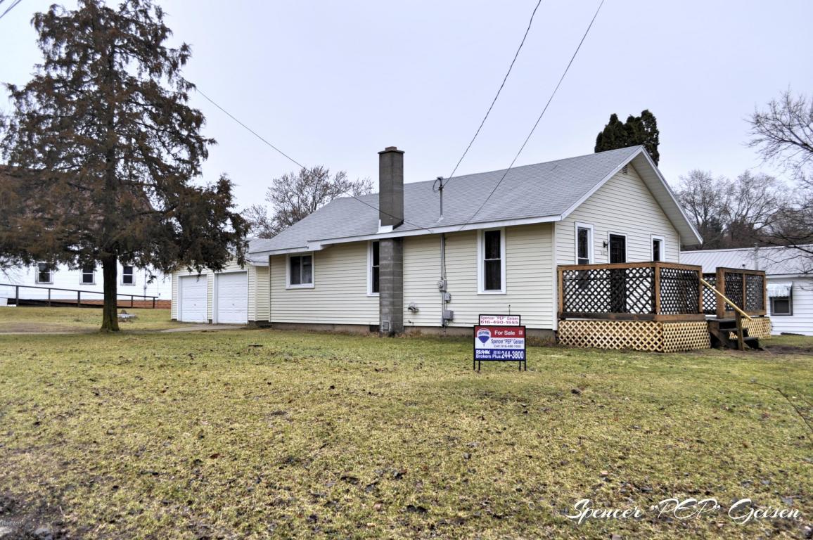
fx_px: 677
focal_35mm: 30
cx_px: 406
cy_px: 270
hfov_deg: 62.0
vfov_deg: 43.5
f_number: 6.3
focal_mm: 20
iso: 200
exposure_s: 1/160
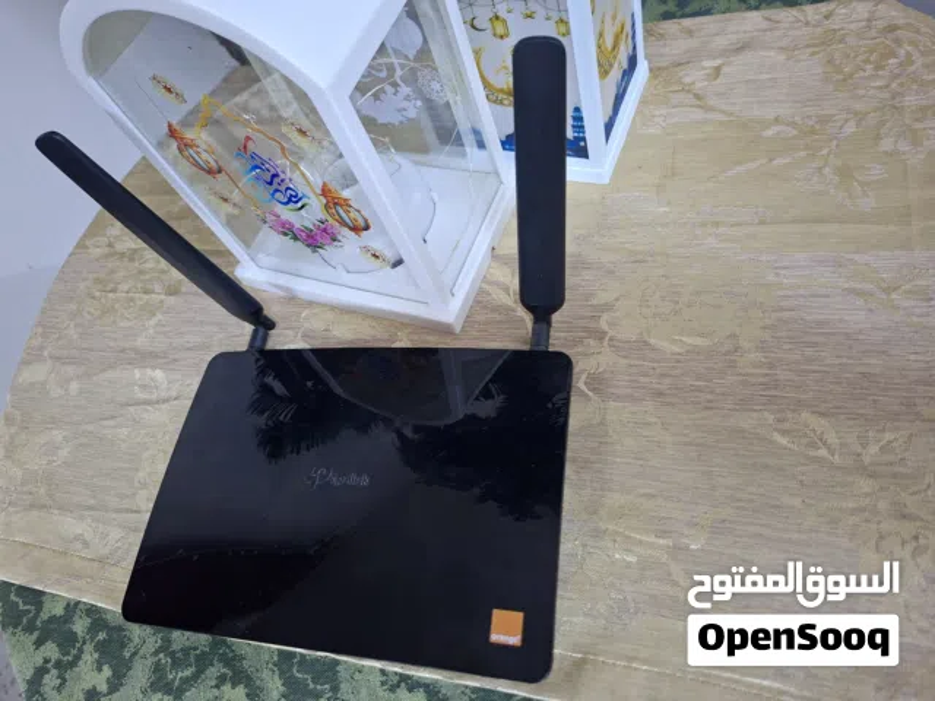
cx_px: 468
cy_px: 350
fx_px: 621
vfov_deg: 58.9
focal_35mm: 23
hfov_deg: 73.9
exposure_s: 1/33
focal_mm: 5.54
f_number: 1.8
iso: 320
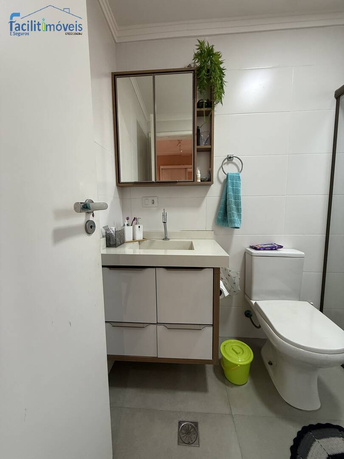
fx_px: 186
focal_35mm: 14
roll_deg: -0.2
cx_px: 172
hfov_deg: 85.7
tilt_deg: -6.1
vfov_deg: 102.1
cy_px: 230
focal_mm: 2.22
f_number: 2.2
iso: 320
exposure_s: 1/81
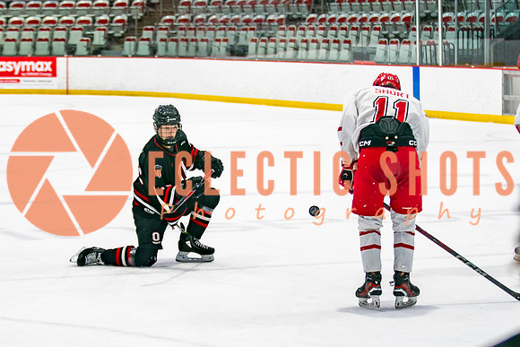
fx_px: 2037
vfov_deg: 9.7
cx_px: 162
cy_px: 172
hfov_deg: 14.5
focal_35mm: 141
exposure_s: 1/640
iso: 320
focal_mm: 70
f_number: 2.8
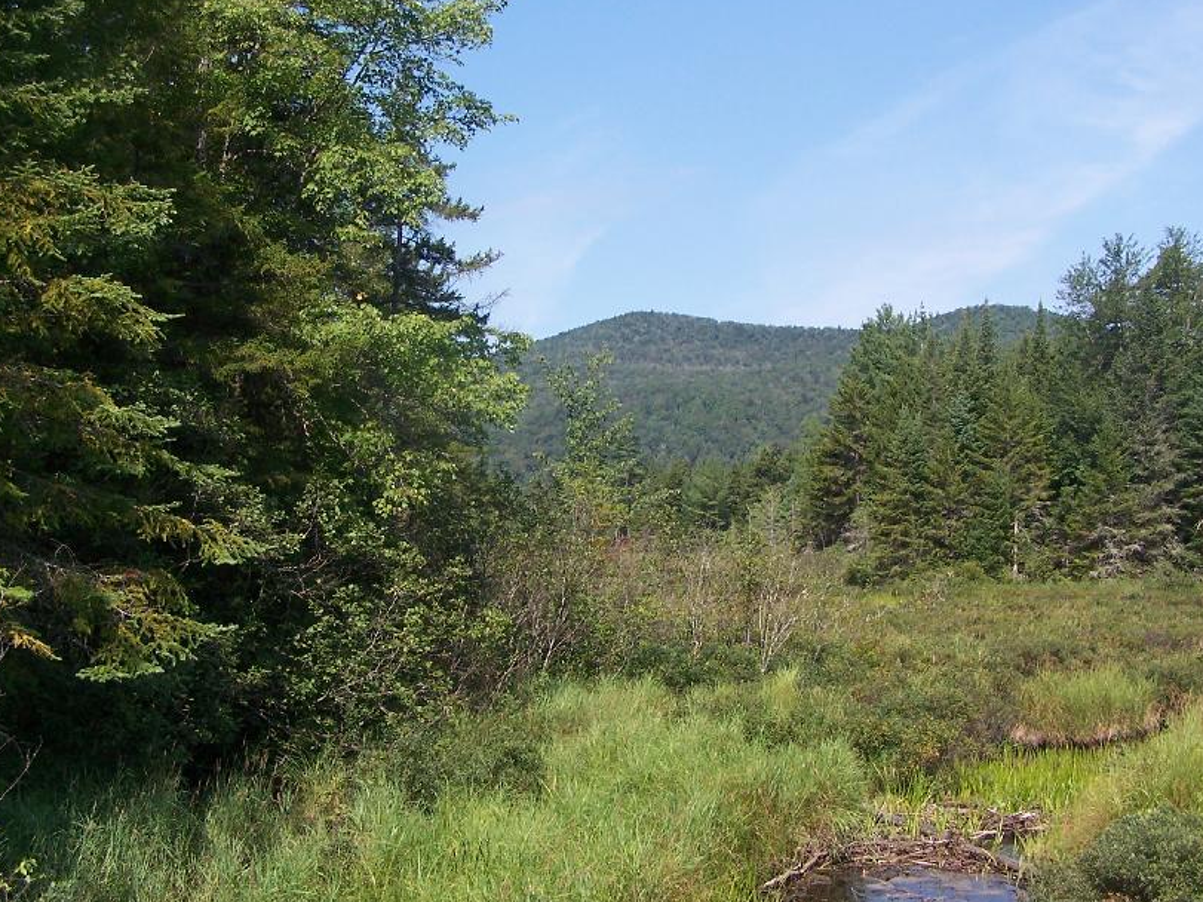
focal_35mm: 48
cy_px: 387
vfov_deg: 30.2
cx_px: 623
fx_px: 1668
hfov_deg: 39.7
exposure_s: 1/640
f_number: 4
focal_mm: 6.3
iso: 100
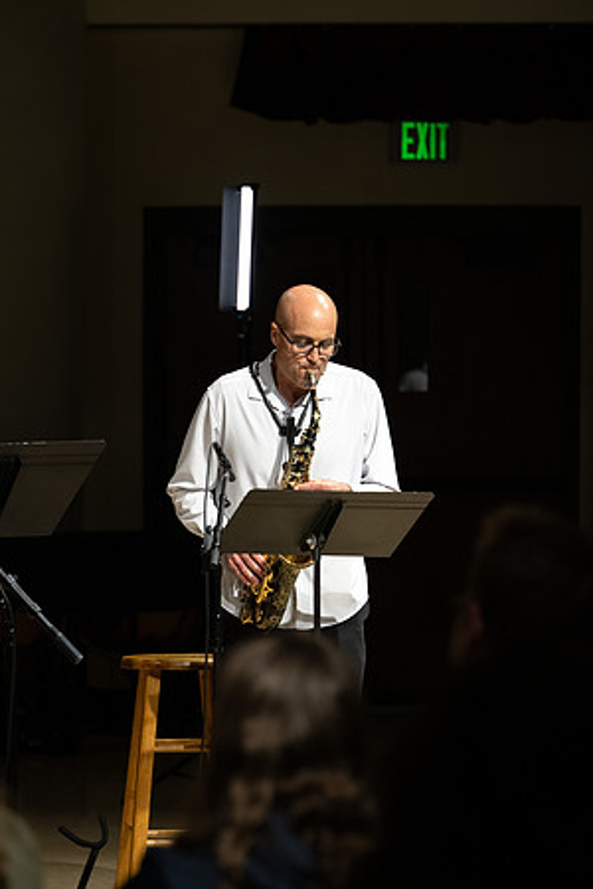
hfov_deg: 7.6
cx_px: 296
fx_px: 4447
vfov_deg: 11.4
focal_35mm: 180
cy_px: 444
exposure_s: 1/160
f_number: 5.6
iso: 2000
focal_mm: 180
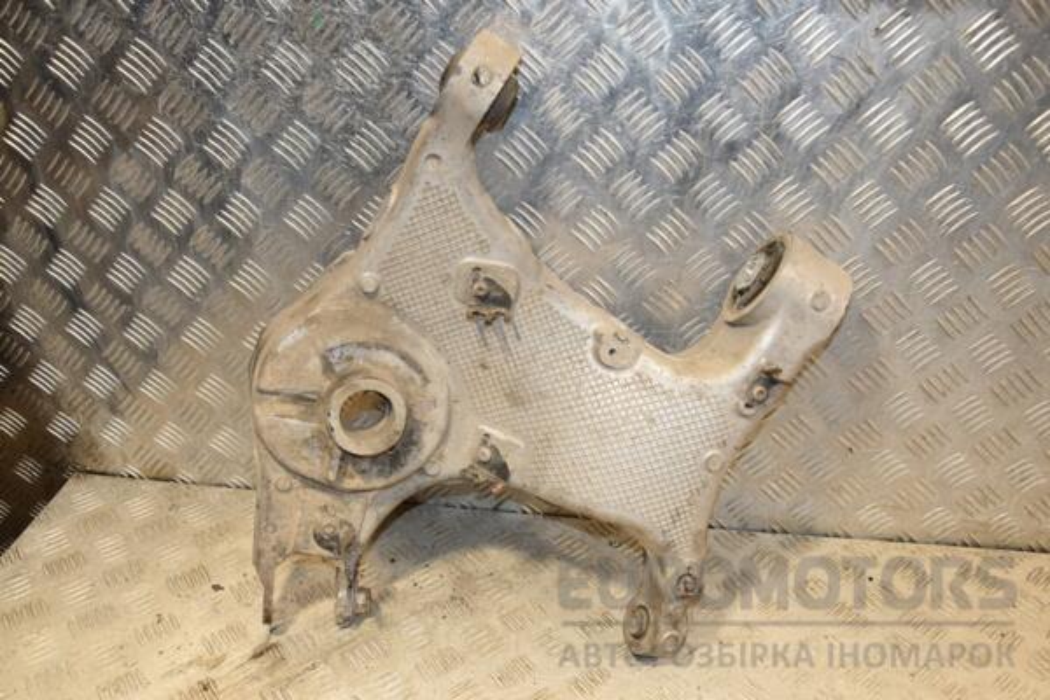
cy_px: 350
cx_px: 525
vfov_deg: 41.7
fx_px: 919
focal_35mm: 32
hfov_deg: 59.5
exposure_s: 1/200
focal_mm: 21
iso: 800
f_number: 5.6
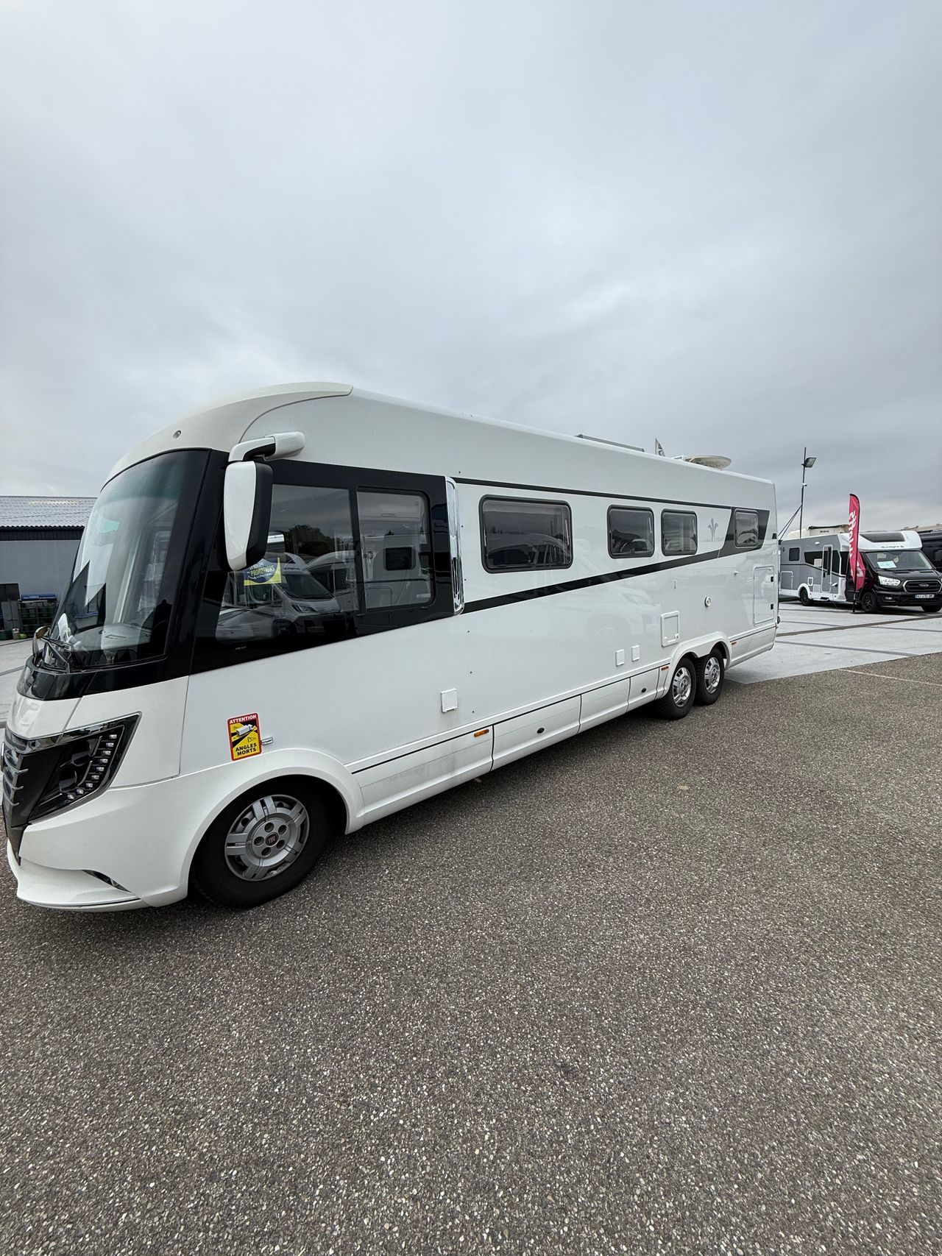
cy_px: 628
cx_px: 471
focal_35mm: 14
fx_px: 508
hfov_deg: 85.7
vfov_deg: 102.1
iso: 50
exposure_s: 1/901
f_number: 2.2
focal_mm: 2.22
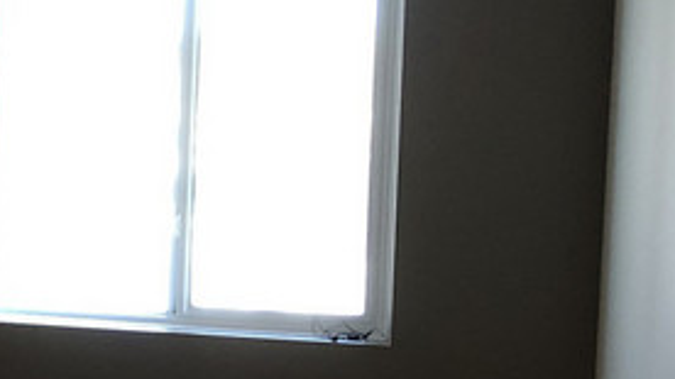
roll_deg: -1.8
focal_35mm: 113
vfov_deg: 10.7
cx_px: -401
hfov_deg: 16.8
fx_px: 2022
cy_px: 154
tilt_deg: -3.6
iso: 40
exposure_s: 1/20
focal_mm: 3.99
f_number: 1.8
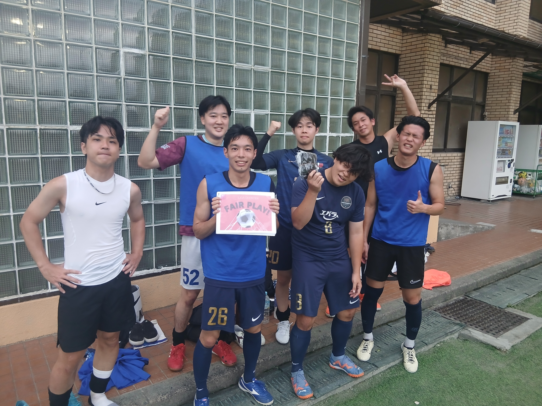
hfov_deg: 67.3
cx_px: 271
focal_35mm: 26
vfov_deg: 53.1
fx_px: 407
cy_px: 203
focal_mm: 3.86
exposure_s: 1/33.3
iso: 200
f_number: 1.8
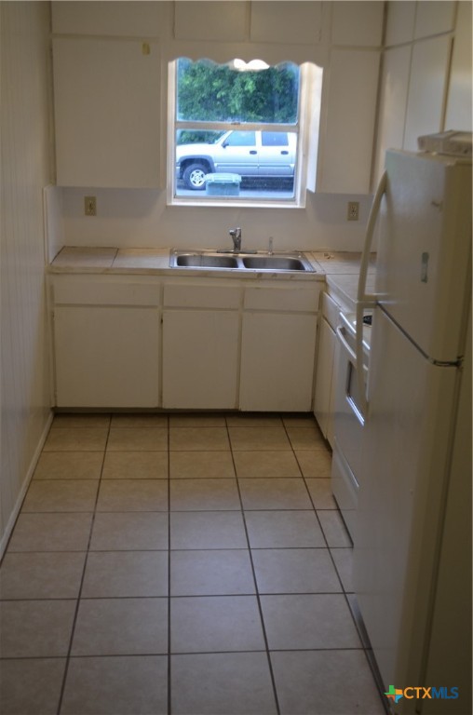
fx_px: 773
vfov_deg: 49.7
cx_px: 236
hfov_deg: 34.0
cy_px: 358
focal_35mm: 39
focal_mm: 26
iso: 400
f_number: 4.2
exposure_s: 1/60
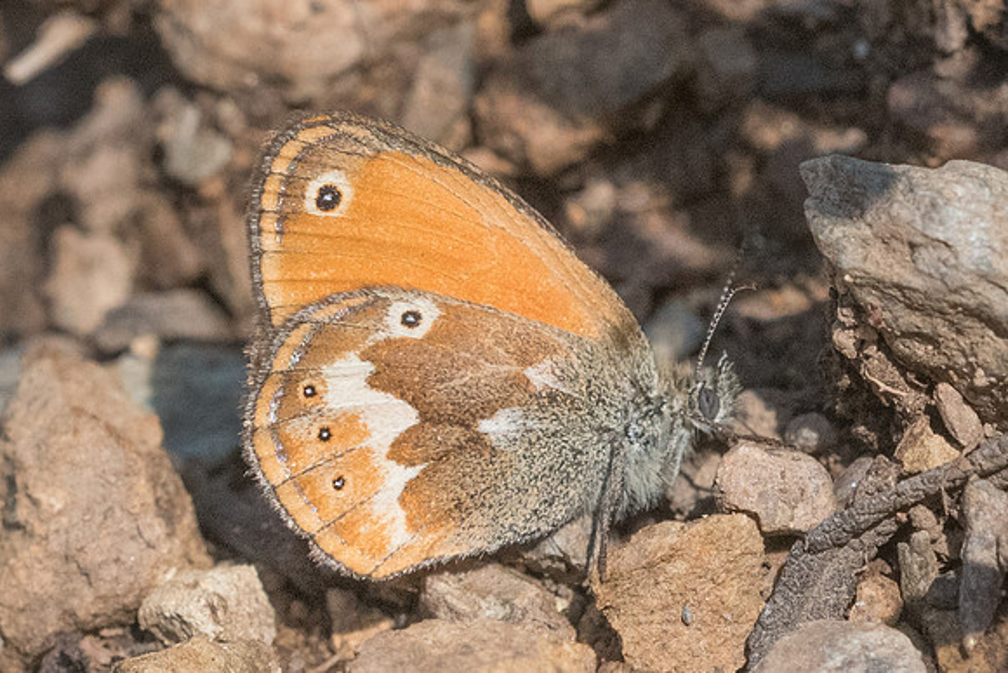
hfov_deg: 3.2
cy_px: -16
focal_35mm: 637
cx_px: 466
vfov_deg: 2.2
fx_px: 17833
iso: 1600
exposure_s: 1/2500
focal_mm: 150
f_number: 11
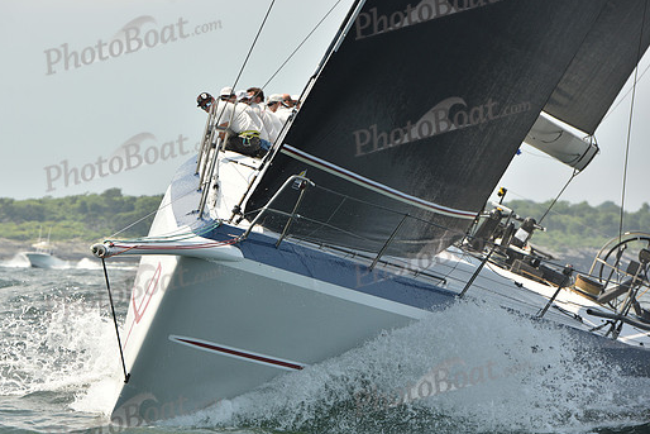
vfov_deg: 6.8
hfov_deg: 10.1
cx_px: 288
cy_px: 207
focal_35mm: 203
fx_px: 3666
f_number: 8
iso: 250
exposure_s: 1/800
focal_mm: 180
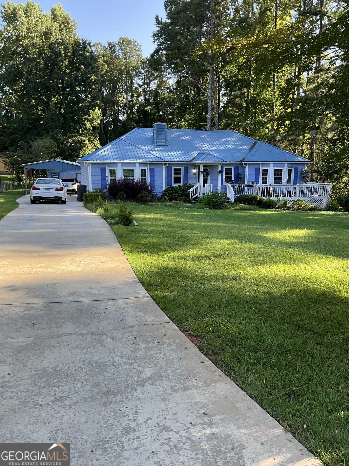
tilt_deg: -10.1
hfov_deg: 48.2
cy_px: 233
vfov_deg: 61.7
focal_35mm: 29
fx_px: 390
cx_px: 174
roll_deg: +0.2
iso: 25
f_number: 1.8
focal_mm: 3
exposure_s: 1/239
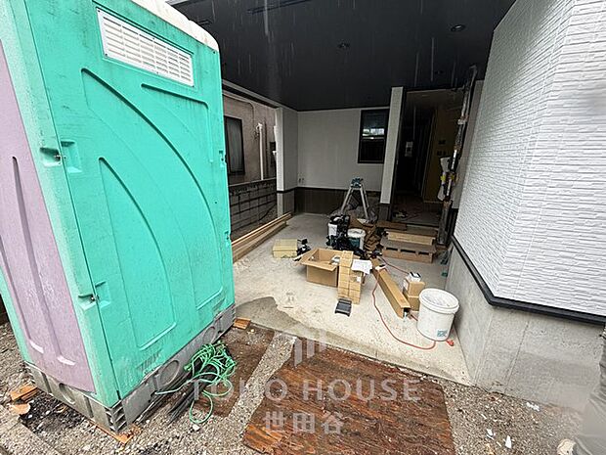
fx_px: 245
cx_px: 303
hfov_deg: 102.1
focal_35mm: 14
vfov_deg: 85.7
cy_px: 228
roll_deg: -0.2
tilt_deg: -16.9
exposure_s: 1/121
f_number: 2.2
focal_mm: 2.22
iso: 160
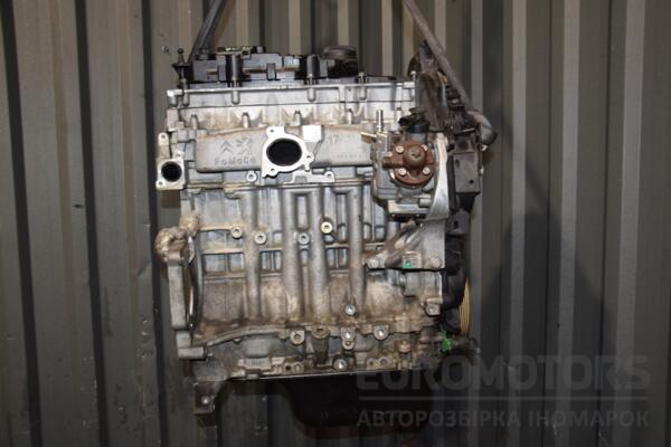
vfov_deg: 41.7
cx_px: 336
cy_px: 224
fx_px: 587
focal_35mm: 32
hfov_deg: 59.5
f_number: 5
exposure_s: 1/60
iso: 800
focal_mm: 21
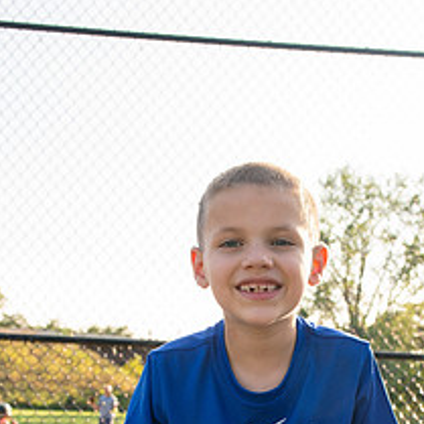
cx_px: 254
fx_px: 887
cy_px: 418
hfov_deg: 26.8
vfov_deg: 25.6
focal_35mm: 64
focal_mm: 35
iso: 400
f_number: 7.1
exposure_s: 1/250
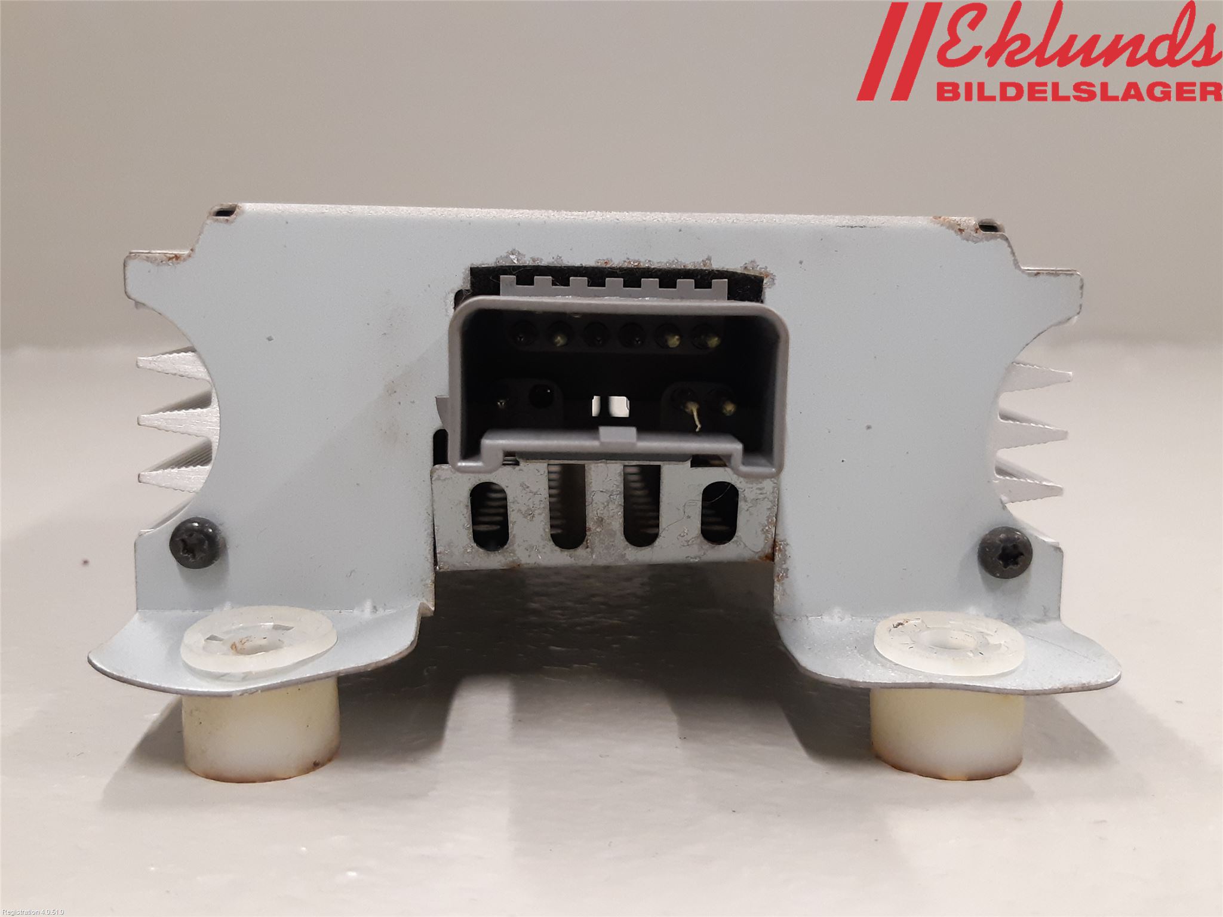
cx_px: 612
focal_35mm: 26
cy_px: 458
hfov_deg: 67.3
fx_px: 919
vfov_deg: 53.1
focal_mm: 3.93
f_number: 1.7
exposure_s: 1/50
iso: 200
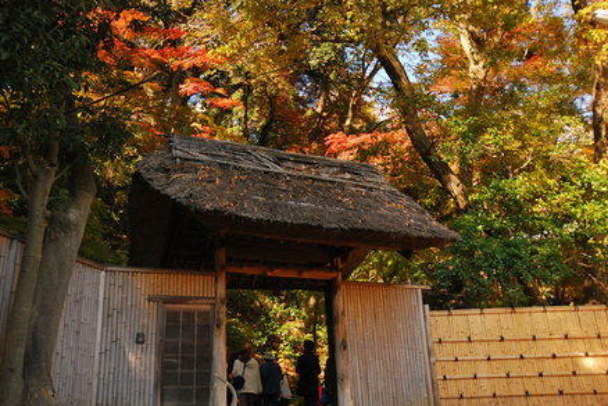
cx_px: 301
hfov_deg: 51.9
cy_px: 201
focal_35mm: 37
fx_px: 625
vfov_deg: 35.9
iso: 400
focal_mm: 24
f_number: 6.3
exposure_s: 1/160
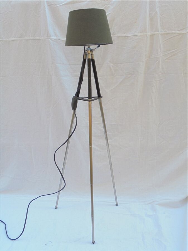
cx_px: 94
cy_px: 126
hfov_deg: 41.8
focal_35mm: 34
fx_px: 246
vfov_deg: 54.0
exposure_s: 1/125
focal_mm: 6.1
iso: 100
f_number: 4
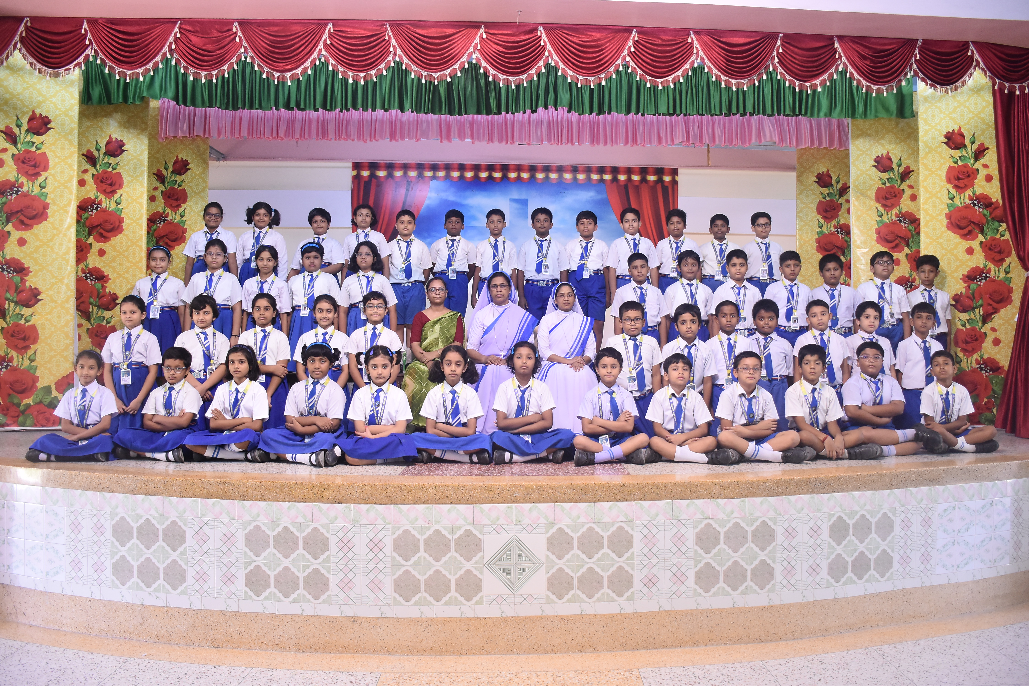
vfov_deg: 48.0
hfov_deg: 67.4
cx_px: 514
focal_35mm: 27
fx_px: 772
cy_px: 343
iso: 1000
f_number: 3.5
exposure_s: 1/100
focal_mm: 18
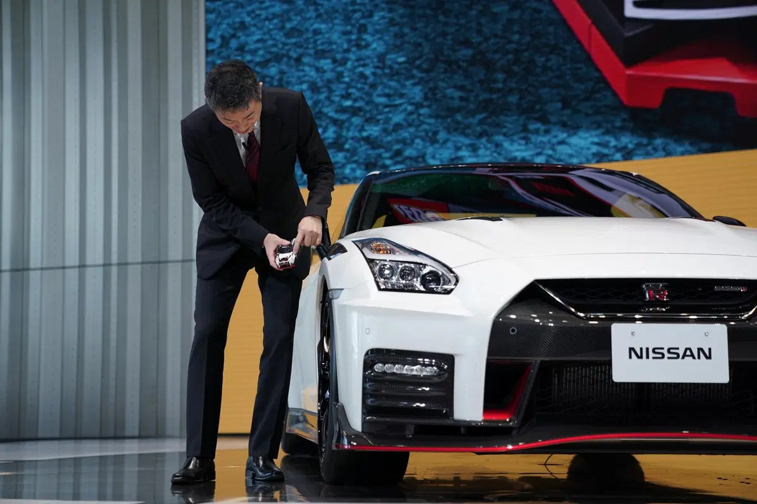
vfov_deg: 19.5
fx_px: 1472
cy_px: 252
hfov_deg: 28.8
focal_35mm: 70
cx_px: 378
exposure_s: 1/250
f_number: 2.8
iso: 320
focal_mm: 70
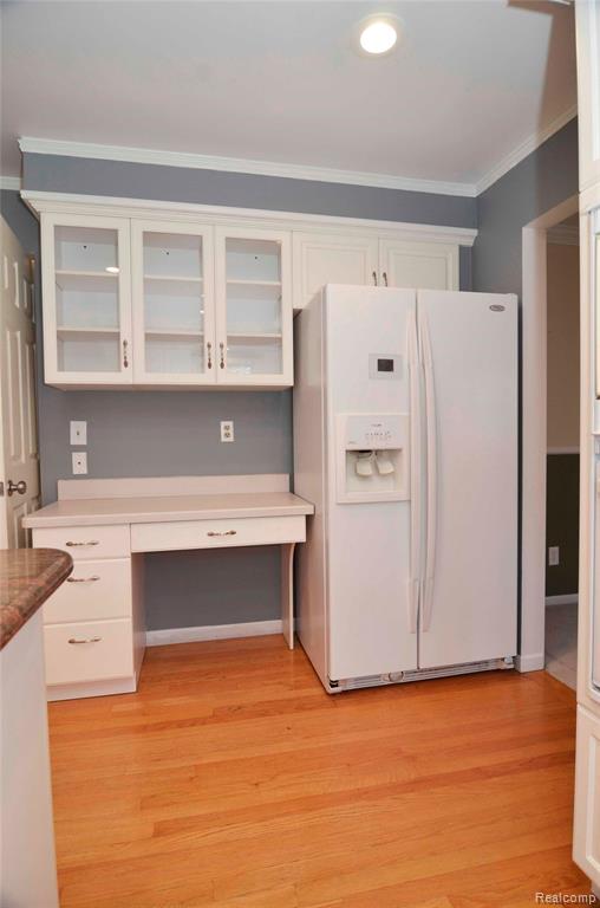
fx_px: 452
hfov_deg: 67.1
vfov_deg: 90.1
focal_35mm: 18
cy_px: 454
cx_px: 300
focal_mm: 12
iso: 320
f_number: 5.6
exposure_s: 1/60
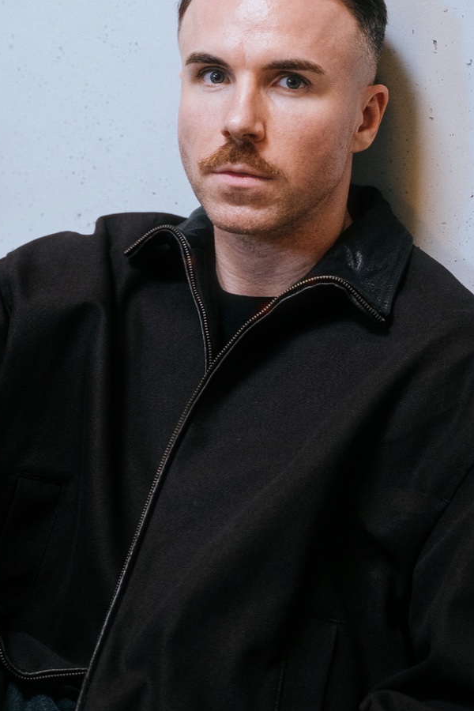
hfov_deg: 13.6
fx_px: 1975
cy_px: 426
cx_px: 122
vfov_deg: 20.4
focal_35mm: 100
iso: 1250
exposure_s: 1/320
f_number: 2.8
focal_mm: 50
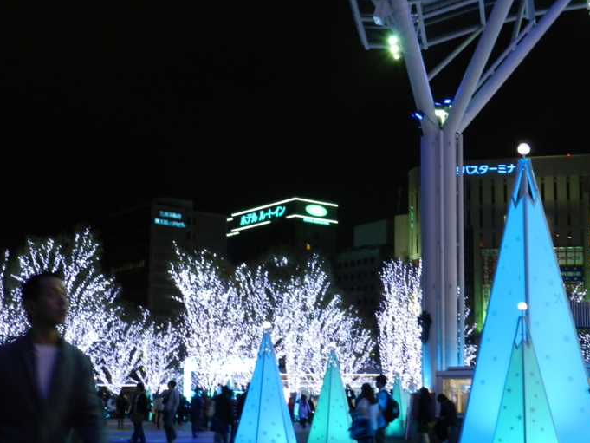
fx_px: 921
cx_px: 310
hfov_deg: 35.5
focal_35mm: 54
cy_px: 257
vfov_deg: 27.0
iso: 400
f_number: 4.2
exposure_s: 1/13
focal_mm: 8.1
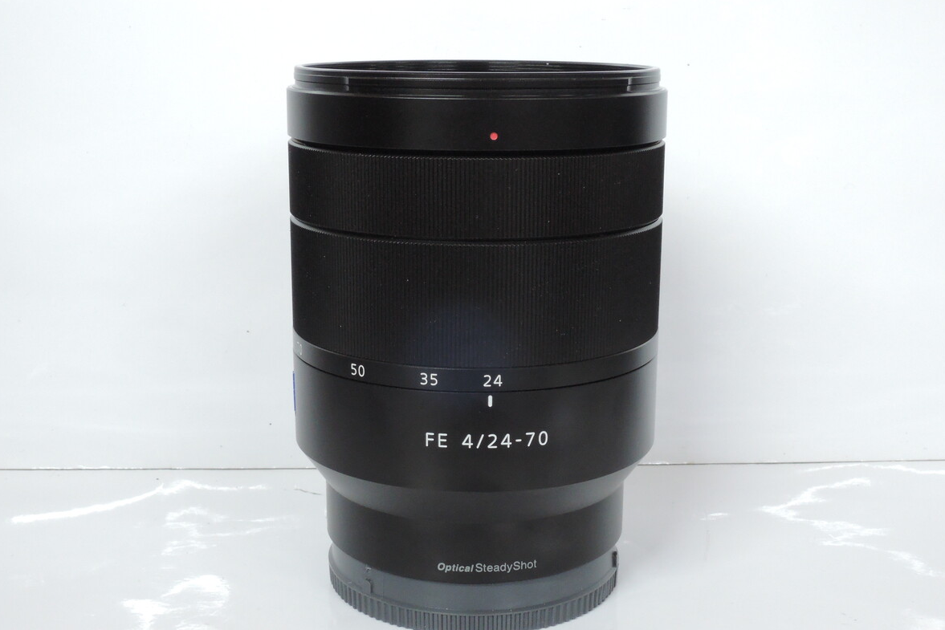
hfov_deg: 37.5
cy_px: 356
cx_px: 473
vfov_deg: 25.5
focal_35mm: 53
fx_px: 1391
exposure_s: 1/13
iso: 800
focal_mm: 10.7
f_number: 8
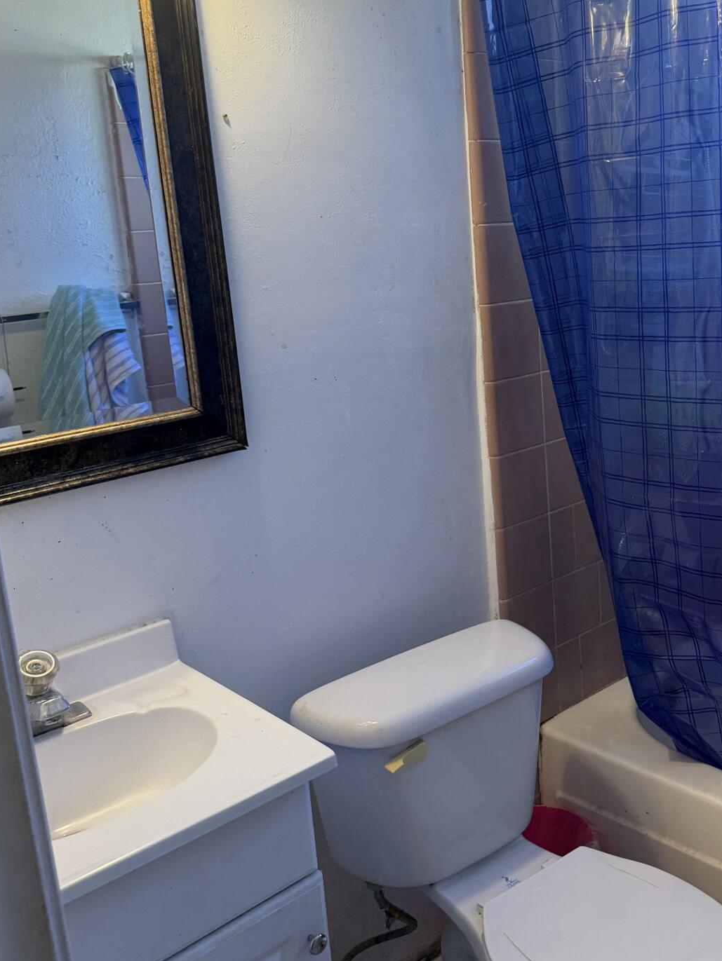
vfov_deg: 52.5
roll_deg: +2.6
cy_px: 420
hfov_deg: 40.2
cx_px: 489
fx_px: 973
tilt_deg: -12.7
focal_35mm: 35
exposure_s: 1/60
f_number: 1.78
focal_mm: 6.76
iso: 125
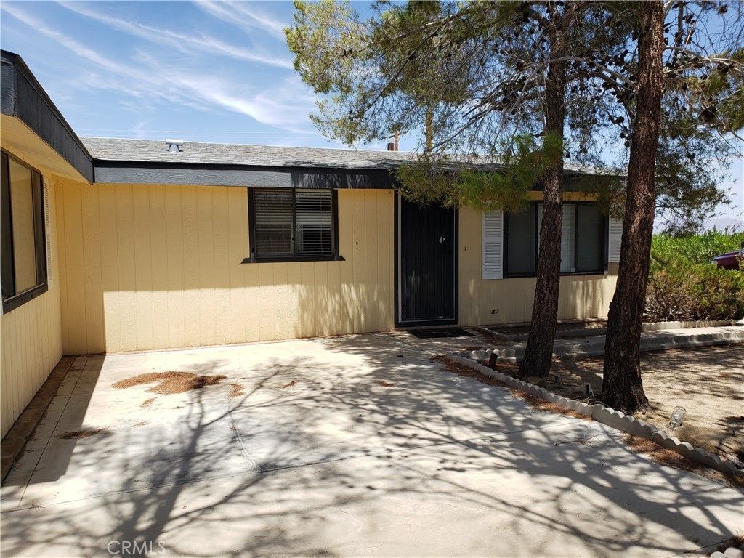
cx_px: 372
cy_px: 279
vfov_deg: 53.1
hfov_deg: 67.3
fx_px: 559
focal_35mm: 26
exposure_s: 1/1161
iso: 50
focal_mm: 4.3
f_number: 2.4
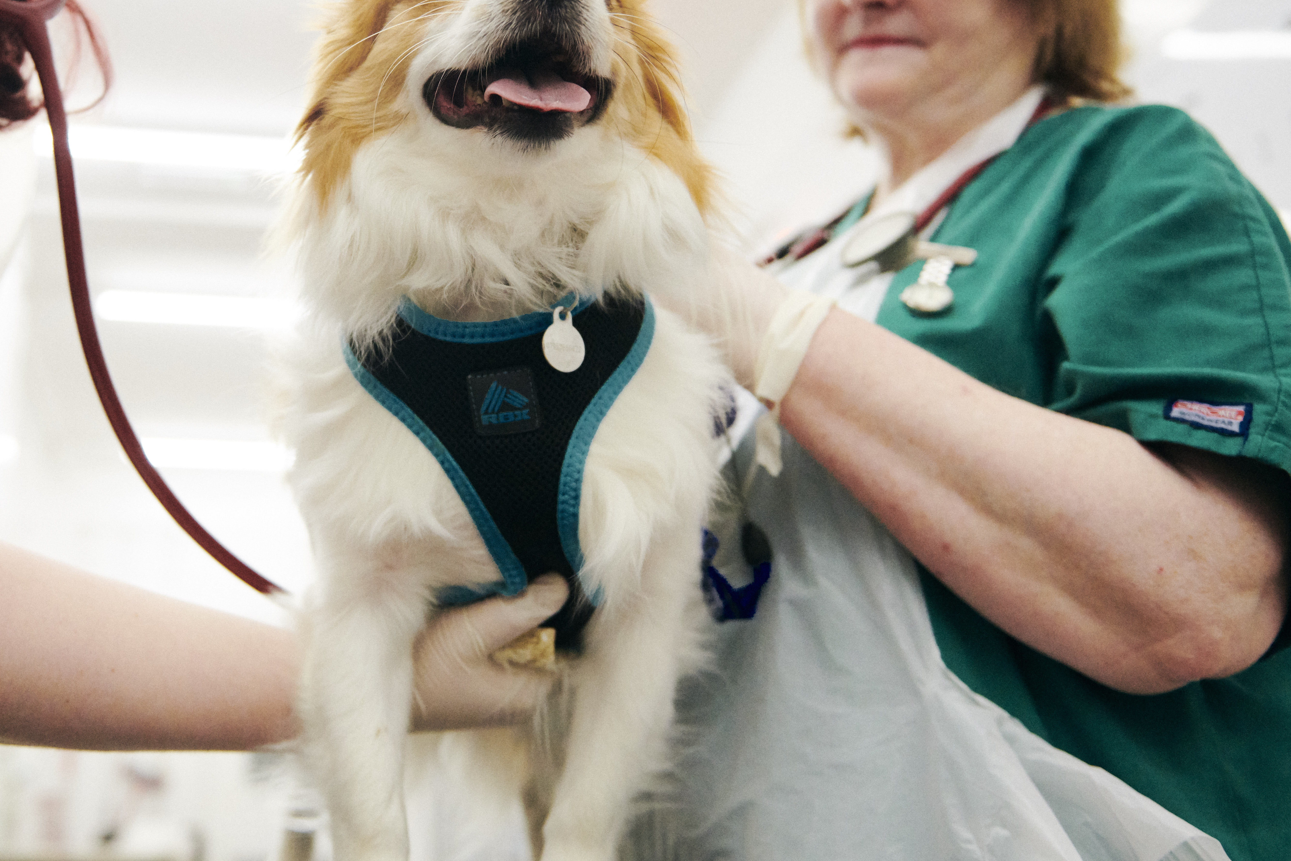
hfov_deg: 45.7
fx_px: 1506
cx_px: 437
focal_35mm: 42
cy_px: 265
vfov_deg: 31.6
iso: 2000
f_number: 2.8
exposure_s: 1/800
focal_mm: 27
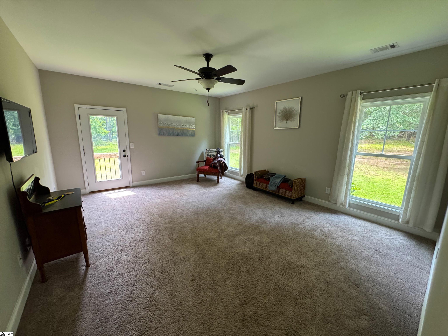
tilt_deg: -10.6
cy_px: 168
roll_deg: -0.6
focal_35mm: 14
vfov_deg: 85.7
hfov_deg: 102.1
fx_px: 181
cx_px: 224
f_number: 2.2
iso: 320
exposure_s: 1/99
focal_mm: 2.22
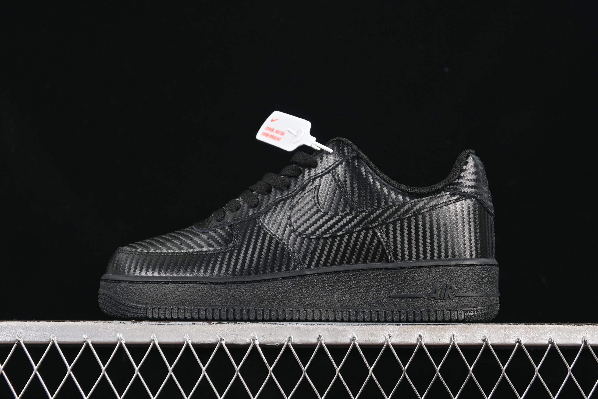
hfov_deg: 27.0
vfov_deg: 18.2
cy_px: 200
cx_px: 299
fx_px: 1246
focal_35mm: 75
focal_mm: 50
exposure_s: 1/50
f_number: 6.3
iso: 160
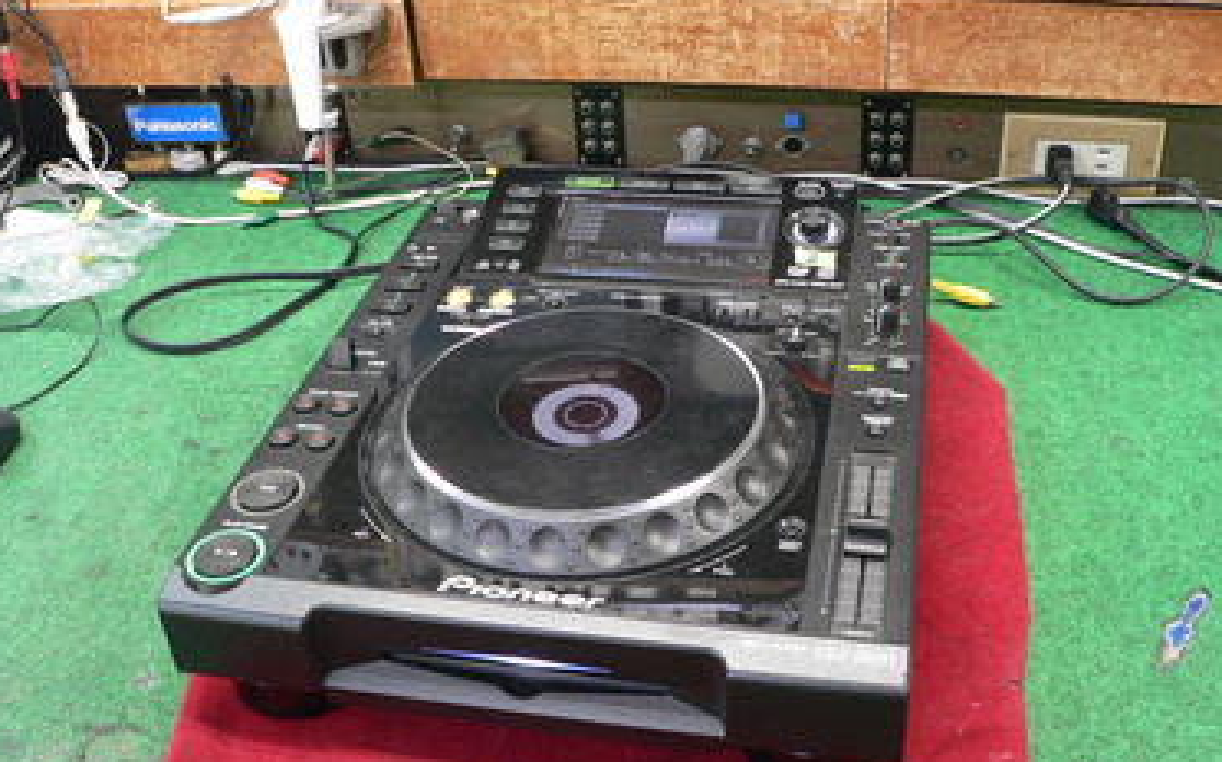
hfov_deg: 50.4
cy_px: 409
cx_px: 614
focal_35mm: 39
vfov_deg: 32.7
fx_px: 1298
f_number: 2.8
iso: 200
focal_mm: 6
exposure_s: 1/10
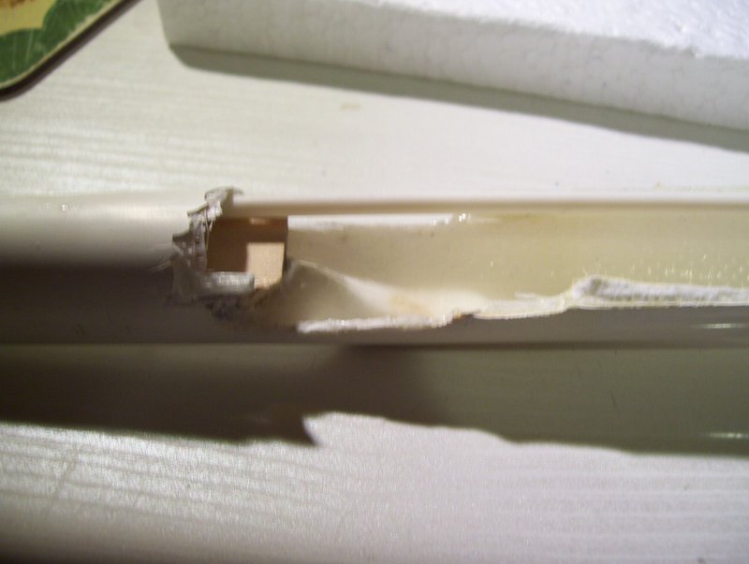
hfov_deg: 51.3
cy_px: 282
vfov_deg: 39.8
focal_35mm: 36
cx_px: 374
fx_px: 780
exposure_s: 1/25
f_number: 2.7
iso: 160
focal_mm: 6
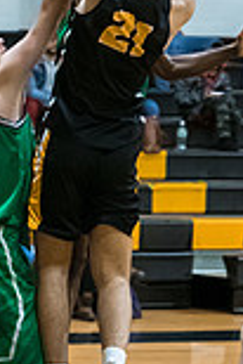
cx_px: 52
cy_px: 139
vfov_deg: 6.7
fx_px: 3101
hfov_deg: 4.5
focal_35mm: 307
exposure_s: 1/400
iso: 3200
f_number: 2.8
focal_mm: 70
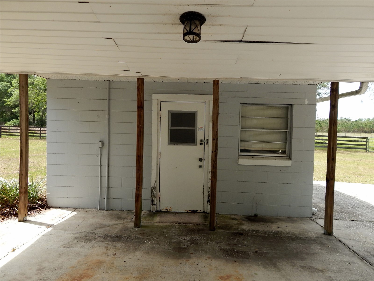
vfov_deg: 58.9
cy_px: 140
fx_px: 248
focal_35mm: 23
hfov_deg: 73.9
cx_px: 187
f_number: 3
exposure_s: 1/400
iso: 125
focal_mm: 4
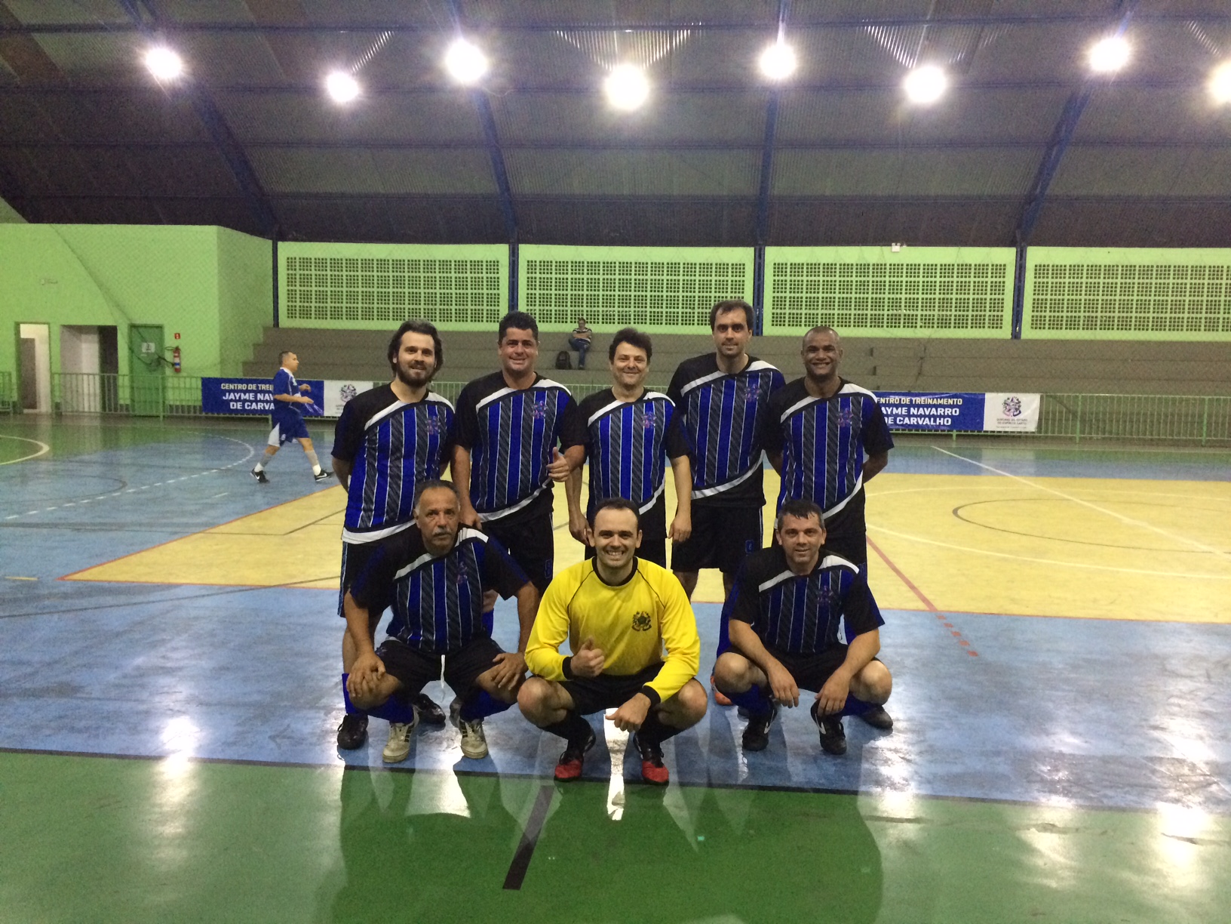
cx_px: 616
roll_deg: -0.7
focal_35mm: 29
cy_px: 462
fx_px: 1031
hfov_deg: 61.7
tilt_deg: -5.8
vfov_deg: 48.2
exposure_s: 1/30
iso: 250
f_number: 2.2
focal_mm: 4.15
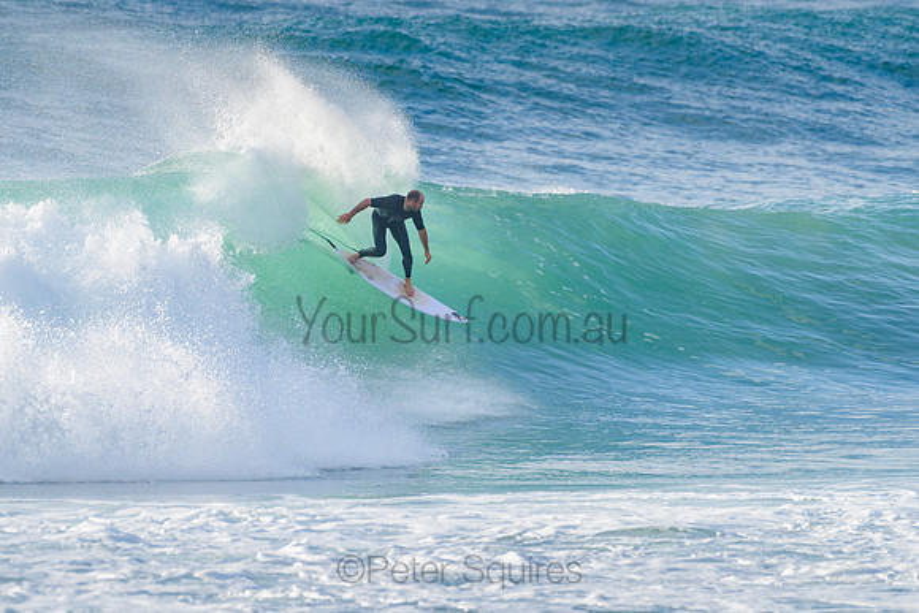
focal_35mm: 612
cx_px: 472
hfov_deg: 3.4
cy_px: 290
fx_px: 15633
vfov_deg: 2.2
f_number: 5.6
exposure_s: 1/2000
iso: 400
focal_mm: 500
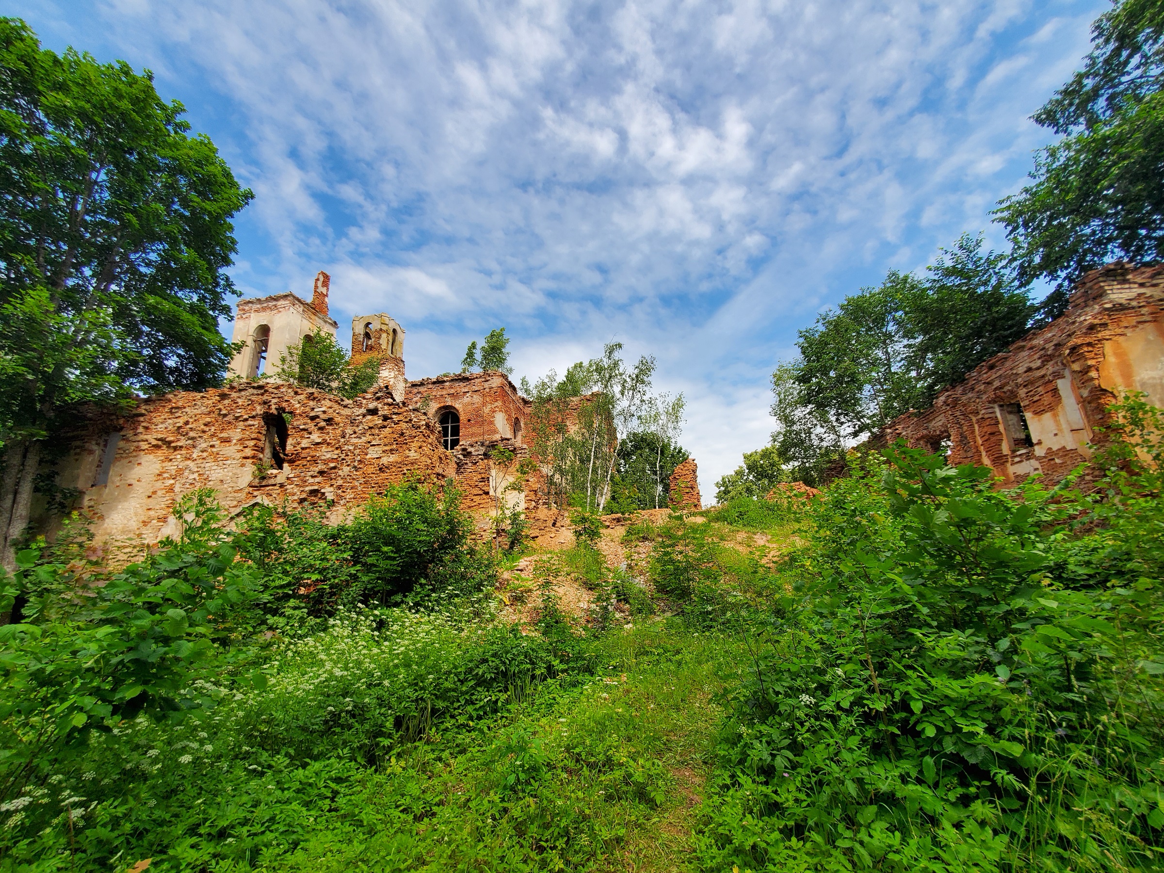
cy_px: 436
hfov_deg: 106.2
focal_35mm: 13
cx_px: 582
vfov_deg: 89.9
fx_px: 437
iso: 50
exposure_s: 1/873
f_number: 2.2
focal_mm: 1.8
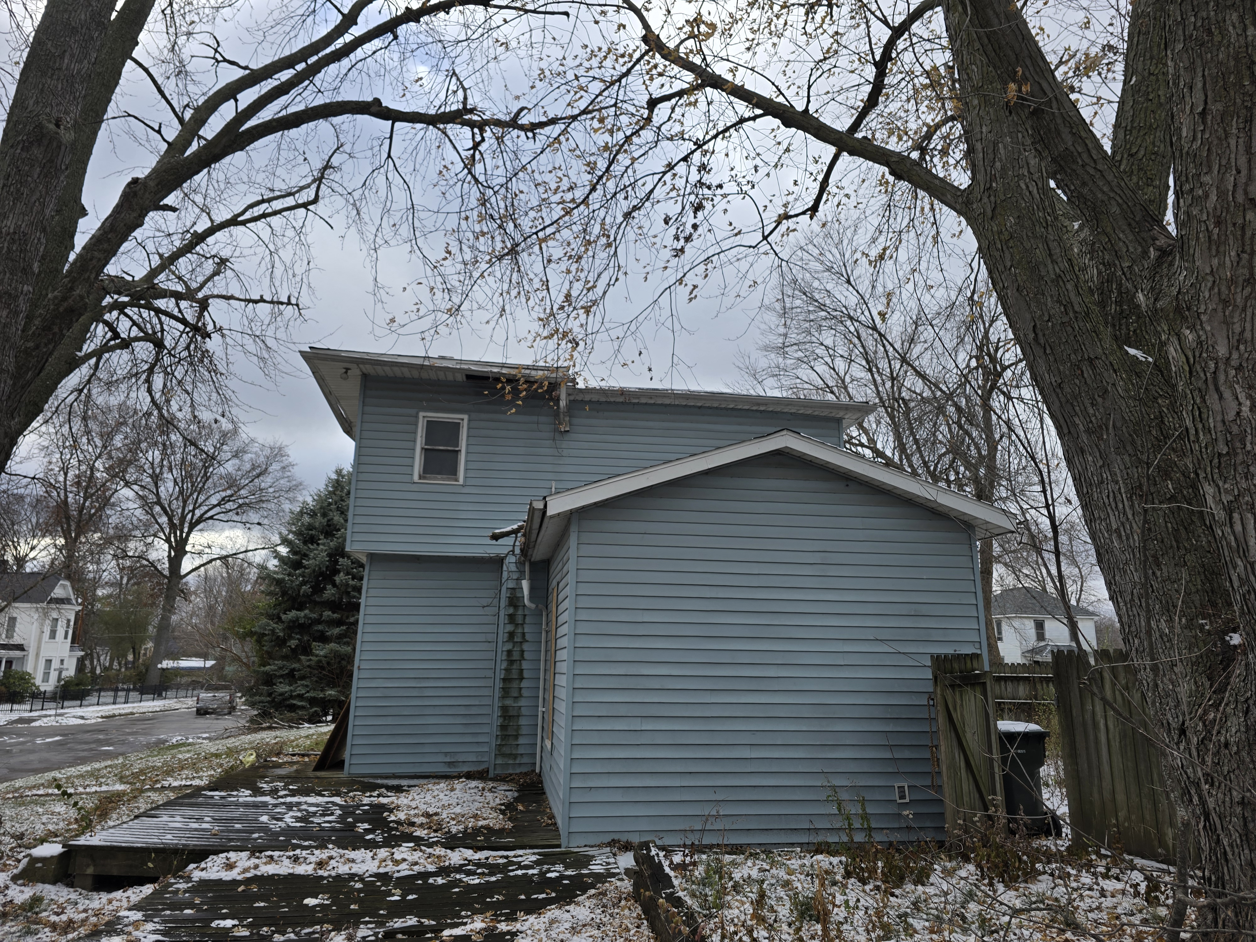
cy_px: 471
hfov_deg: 73.9
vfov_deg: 58.9
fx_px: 835
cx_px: 628
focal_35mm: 23
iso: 12
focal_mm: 6.3
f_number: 1.7
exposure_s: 1/366
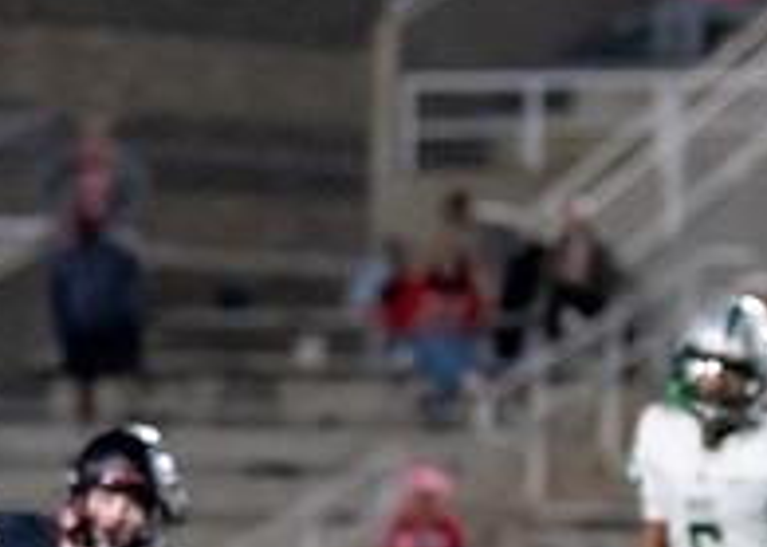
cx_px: -178
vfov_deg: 2.1
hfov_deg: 2.9
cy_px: 466
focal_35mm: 686
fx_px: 14933
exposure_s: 1/1250
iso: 3200
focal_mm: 114
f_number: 2.8
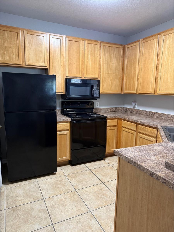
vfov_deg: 71.6
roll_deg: -1.0
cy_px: 116
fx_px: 161
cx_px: 87
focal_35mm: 24
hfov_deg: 56.8
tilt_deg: -8.5
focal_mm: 6.76
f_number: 1.78
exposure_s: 1/60
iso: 320
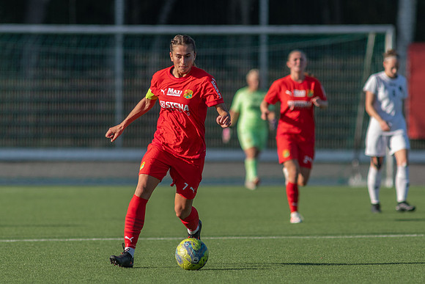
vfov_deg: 2.3
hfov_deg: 3.4
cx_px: 212
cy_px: 142
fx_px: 7190
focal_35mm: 609
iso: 200
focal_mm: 300
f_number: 3.2
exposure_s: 1/2000
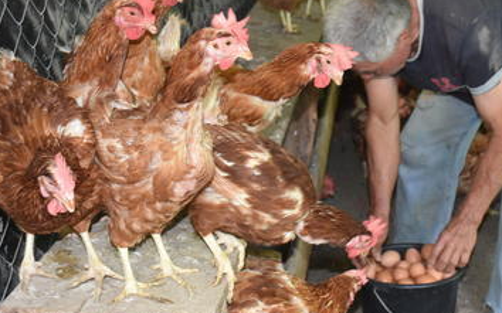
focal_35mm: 69
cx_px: 322
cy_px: 173
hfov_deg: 29.6
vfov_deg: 18.8
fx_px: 944
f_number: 5.6
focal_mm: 32
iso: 1600
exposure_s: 1/60
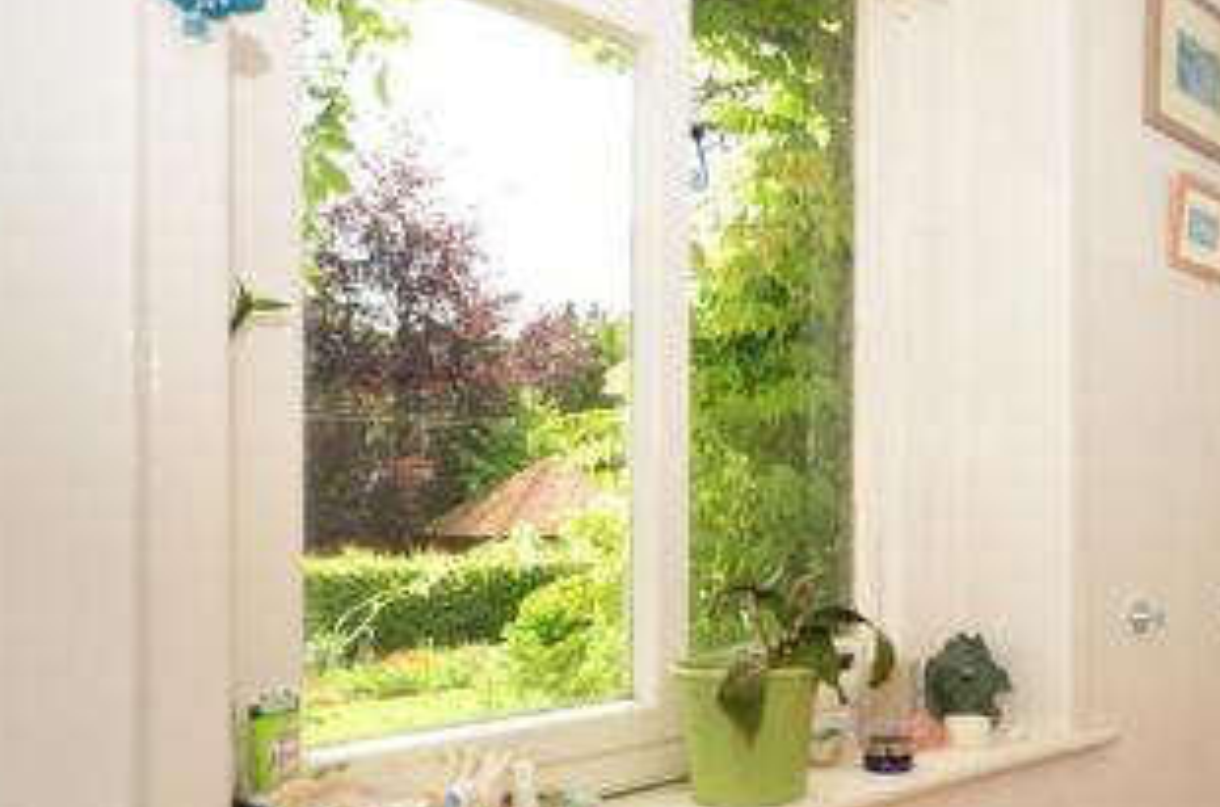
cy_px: 492
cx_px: 1043
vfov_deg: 36.0
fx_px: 1235
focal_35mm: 37
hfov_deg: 48.3
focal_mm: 11.5
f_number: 5.6
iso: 200
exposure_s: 1/200
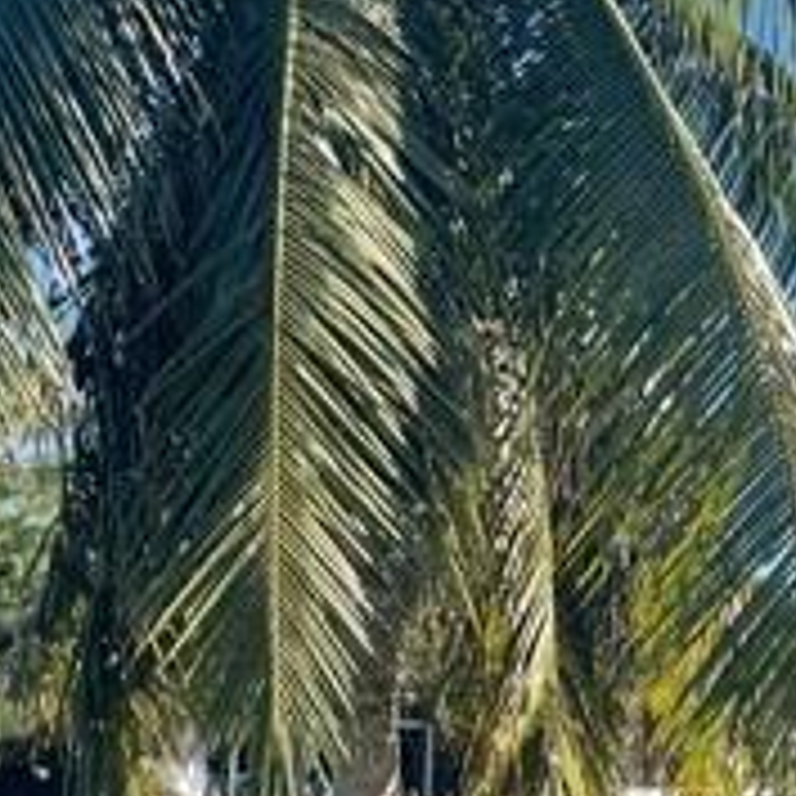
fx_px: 2159
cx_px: 594
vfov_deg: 20.8
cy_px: 535
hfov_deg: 20.7
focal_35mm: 83
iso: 32
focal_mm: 4.2
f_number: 1.6
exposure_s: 1/1742
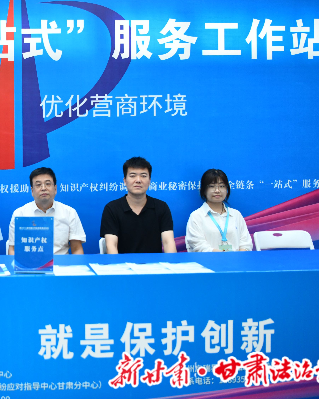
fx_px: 590
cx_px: -12
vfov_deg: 37.2
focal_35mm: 50
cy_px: 166
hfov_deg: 28.1
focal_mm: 29
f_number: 2.8
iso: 800
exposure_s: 1/1600
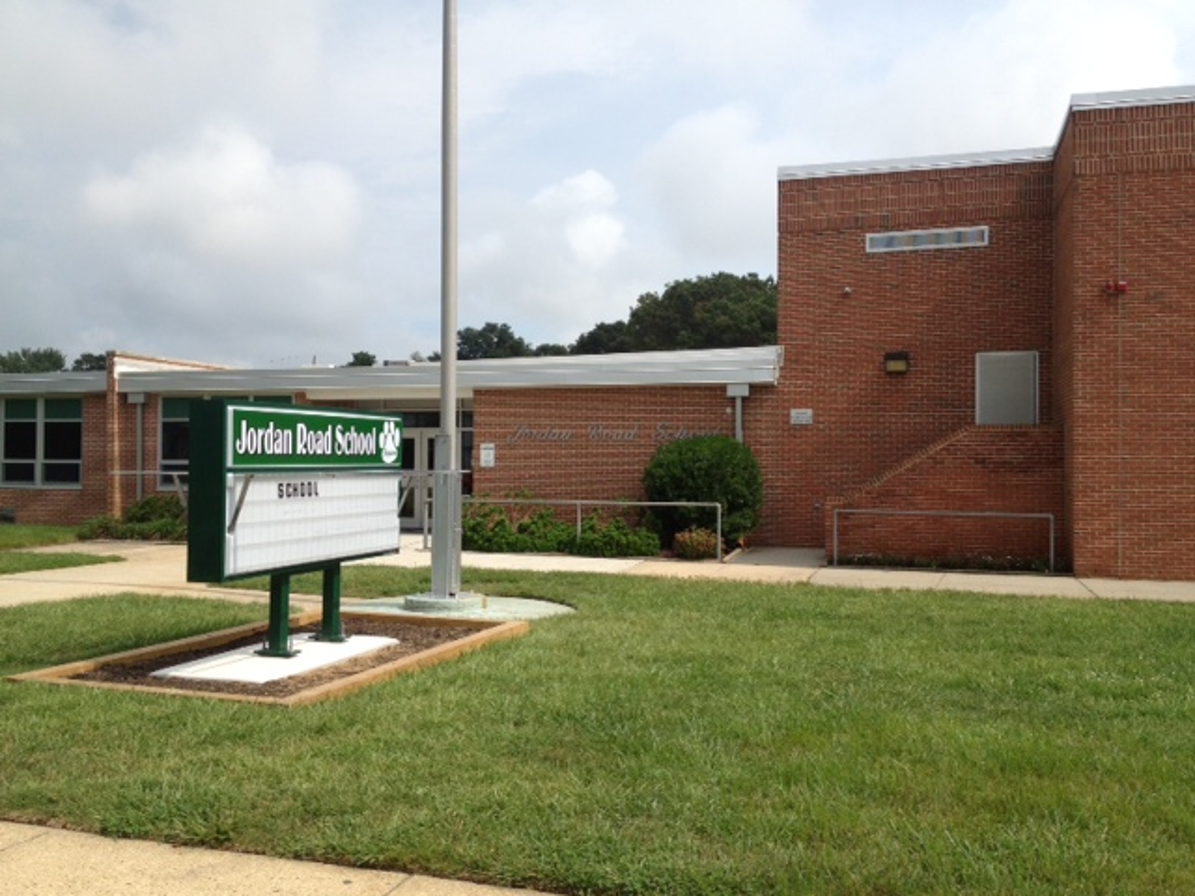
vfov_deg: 40.7
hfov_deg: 52.6
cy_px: 448
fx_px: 1208
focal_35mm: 35
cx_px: 598
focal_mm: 4.28
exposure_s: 1/2045
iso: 64
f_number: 2.4
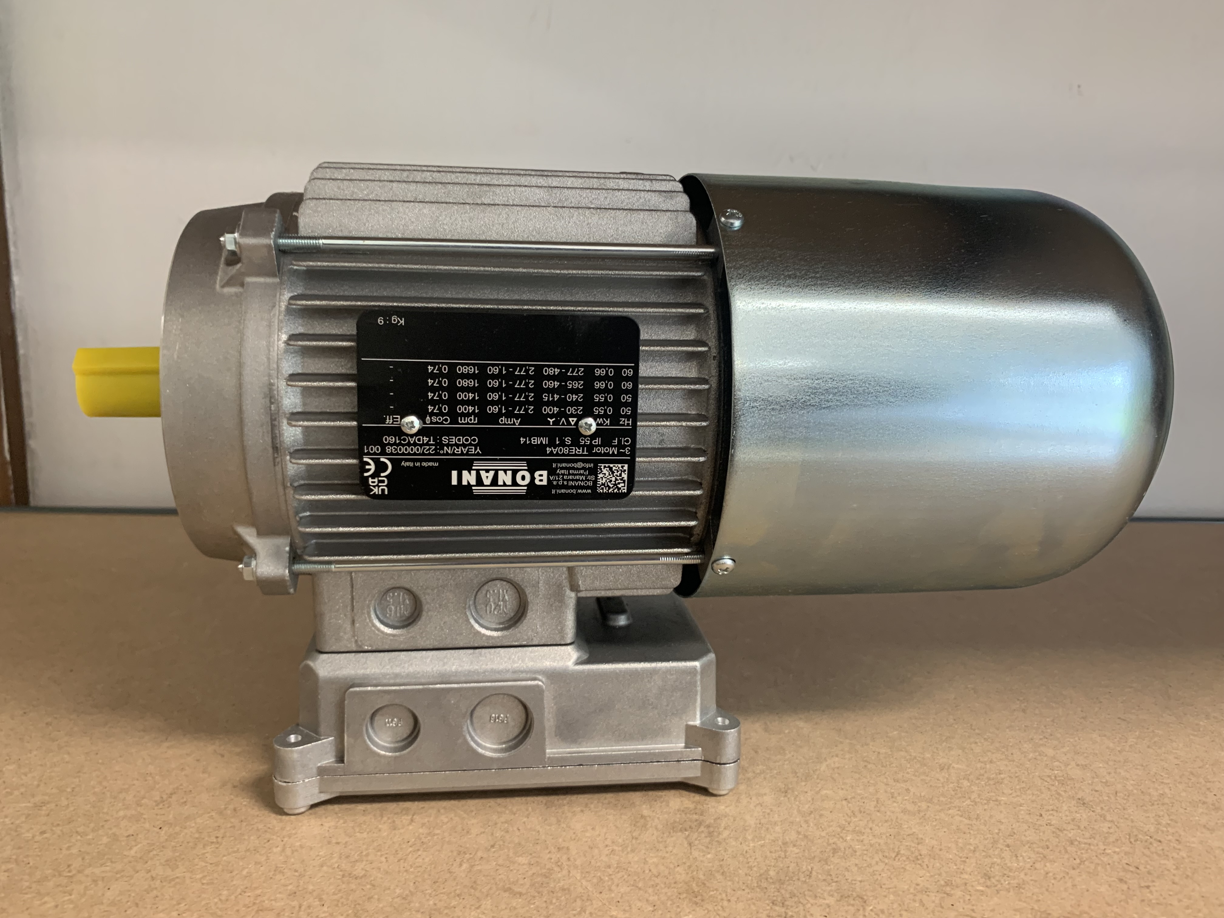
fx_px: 919
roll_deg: -1.8
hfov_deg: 67.3
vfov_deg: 53.1
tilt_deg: -12.9
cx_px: 612
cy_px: 459
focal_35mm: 26
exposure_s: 1/60
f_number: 1.8
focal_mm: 4.25
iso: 160
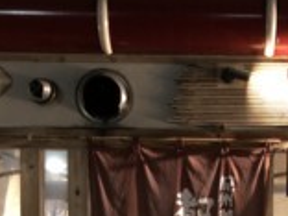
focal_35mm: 81
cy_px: 257
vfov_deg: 17.4
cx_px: 234
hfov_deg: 23.7
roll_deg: +0.3
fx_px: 674
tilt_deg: -1.6
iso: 100
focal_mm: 4
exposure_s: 1/4
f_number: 1.8
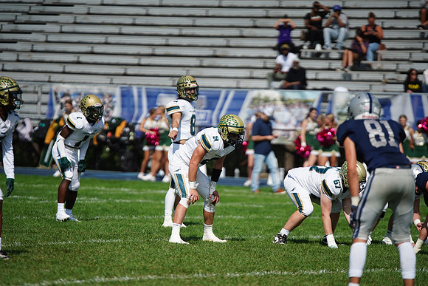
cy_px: 143
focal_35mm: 300
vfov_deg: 4.6
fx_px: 3567
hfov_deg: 6.9
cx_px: 214
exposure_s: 1/8000
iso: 400
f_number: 2.8
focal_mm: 300
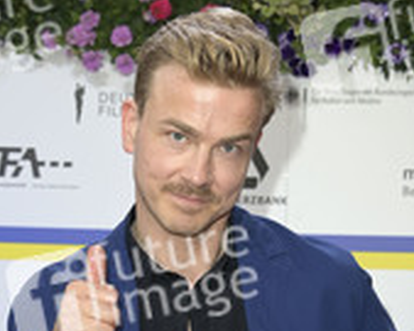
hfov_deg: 14.0
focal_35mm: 138
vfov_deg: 11.0
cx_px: 203
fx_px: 1690
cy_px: 407
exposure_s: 1/250
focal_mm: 62
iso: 640
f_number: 6.3
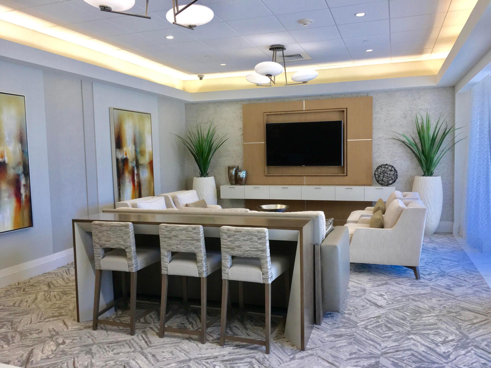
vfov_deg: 48.2
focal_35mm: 29
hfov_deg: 61.7
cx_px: 246
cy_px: 184
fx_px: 411
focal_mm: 4.15
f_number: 2.2
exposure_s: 1/120
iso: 40
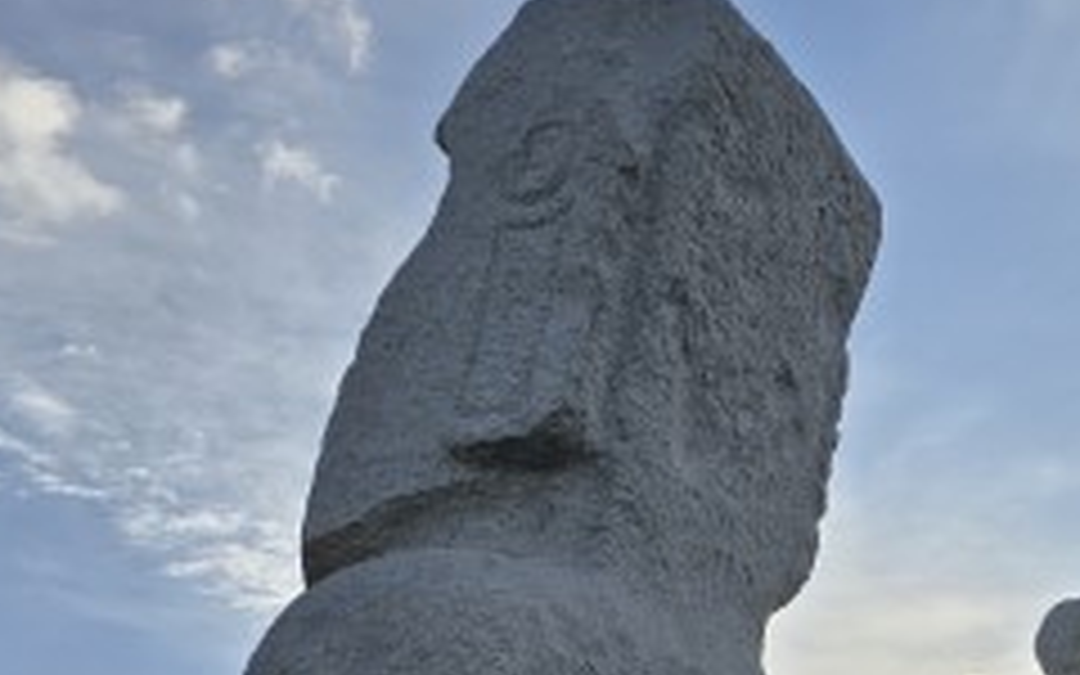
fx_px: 1913
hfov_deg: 29.8
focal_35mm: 65
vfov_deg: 18.8
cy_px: 828
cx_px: 1030
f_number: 1.7
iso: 12
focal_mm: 6.3
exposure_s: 1/1936
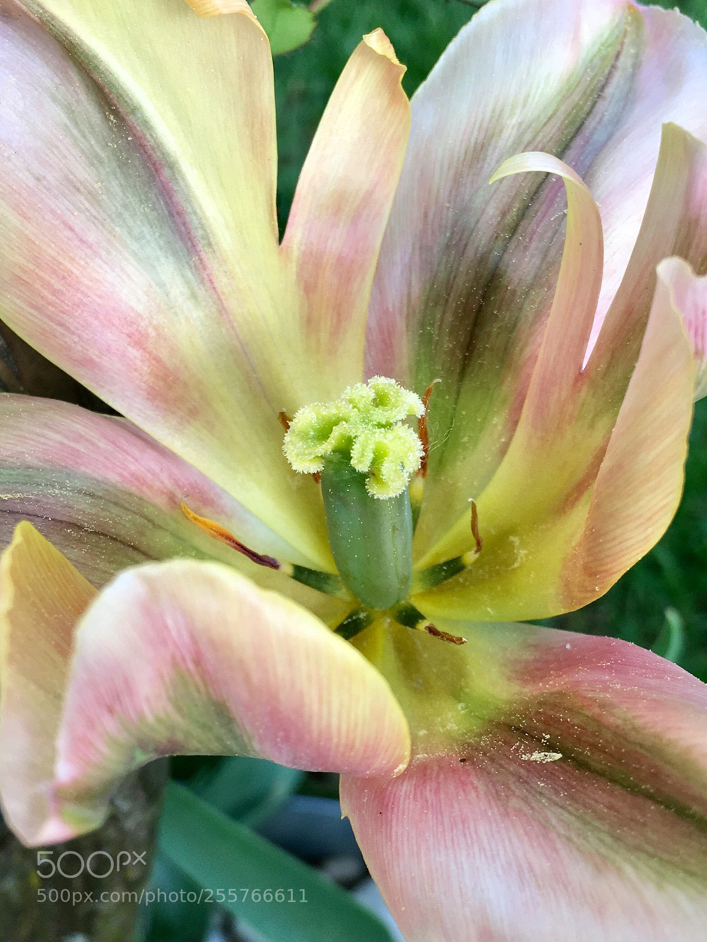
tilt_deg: -55.0
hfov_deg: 48.2
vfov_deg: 61.7
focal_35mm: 29
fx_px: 790
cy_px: 471
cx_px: 354
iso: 25
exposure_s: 1/128
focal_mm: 4.15
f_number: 2.2
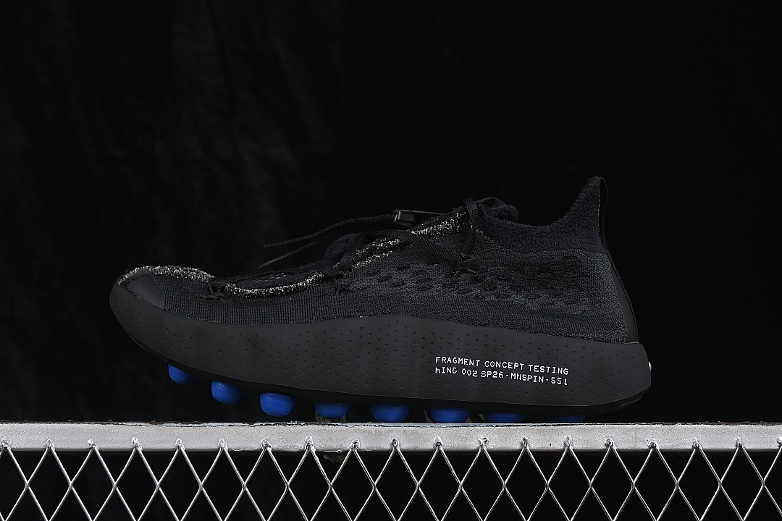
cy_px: 260
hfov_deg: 27.0
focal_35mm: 75
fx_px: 1629
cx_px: 391
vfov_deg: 18.2
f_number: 6.3
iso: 160
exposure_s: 1/60
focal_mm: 50
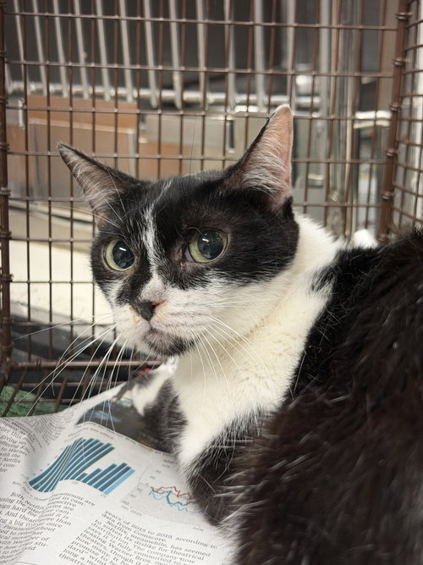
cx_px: 212
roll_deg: +3.3
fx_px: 782
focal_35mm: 48
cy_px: 282
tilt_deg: -20.9
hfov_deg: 30.3
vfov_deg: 39.7
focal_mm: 6.76
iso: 200
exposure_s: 1/60
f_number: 1.78
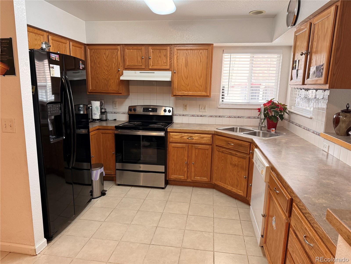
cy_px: 132
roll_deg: -1.4
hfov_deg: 71.6
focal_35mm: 24
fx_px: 243
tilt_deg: -9.8
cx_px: 176
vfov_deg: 56.8
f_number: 1.78
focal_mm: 6.76
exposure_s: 1/60
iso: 200
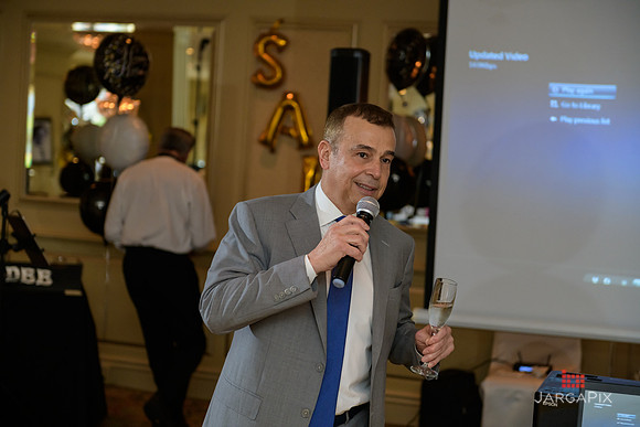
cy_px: 214
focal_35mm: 70
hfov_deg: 28.8
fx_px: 1245
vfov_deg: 19.5
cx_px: 320
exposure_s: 1/125
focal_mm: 70
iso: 1000
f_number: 3.2
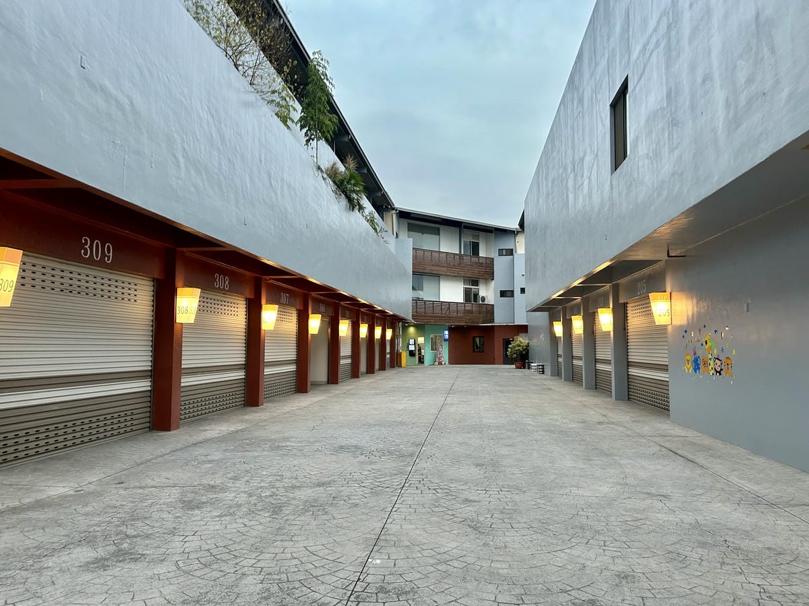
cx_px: 404
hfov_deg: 67.3
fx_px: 608
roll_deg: +1.2
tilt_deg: +4.2
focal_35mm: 26
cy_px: 303
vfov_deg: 53.1
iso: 125
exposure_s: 1/60
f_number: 1.5
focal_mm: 5.7
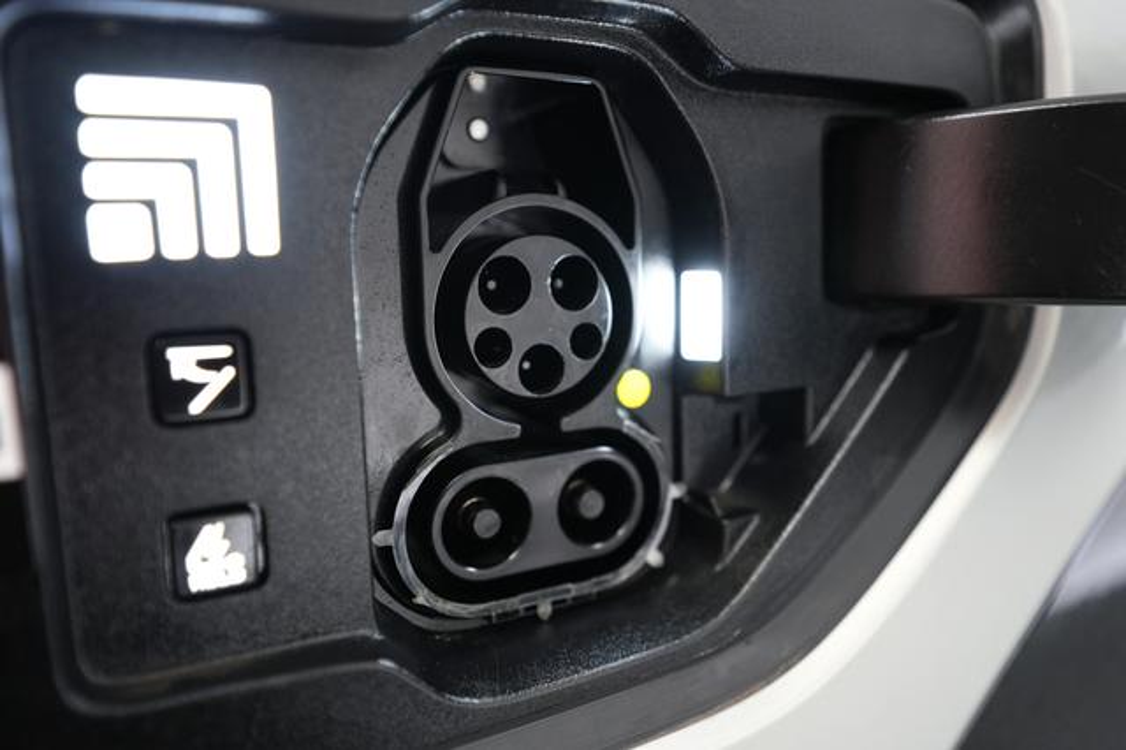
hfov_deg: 73.8
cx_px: 563
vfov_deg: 53.1
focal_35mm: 24
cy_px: 375
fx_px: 750
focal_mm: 24
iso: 2500
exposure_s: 1/60
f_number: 2.8
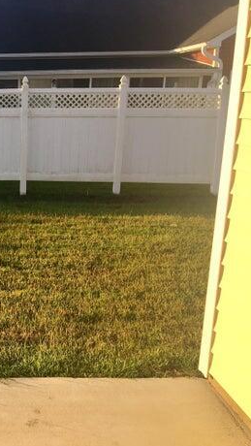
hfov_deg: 24.8
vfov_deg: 46.4
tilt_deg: -13.5
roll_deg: -0.3
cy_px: 228
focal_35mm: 44
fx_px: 520
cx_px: -42
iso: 25
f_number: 2.2
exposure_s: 1/587
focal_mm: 4.15
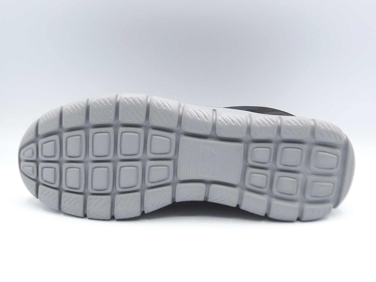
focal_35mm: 51
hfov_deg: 37.5
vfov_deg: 28.6
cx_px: 188
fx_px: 554
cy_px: 141
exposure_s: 1/160
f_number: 4
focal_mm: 5.1
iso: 100
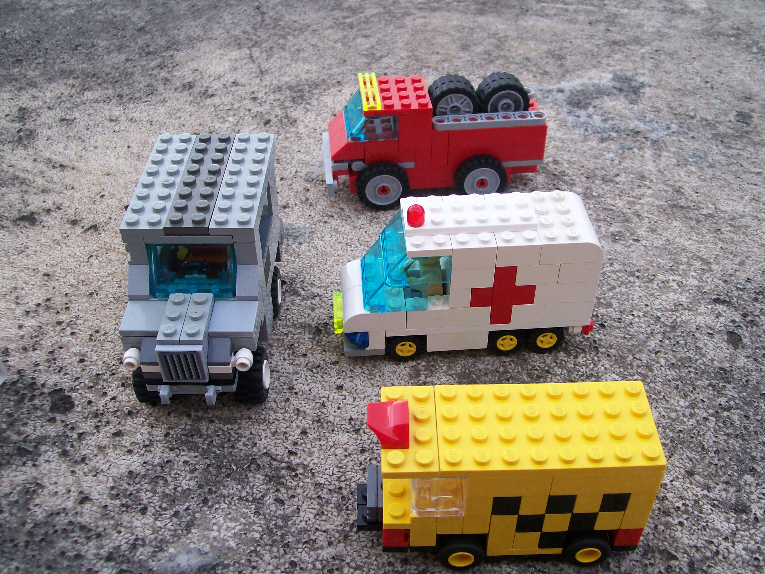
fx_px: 796
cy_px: 287
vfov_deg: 39.7
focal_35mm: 36
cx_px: 382
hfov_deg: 51.4
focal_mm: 6
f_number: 2.7
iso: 80
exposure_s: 1/34.7
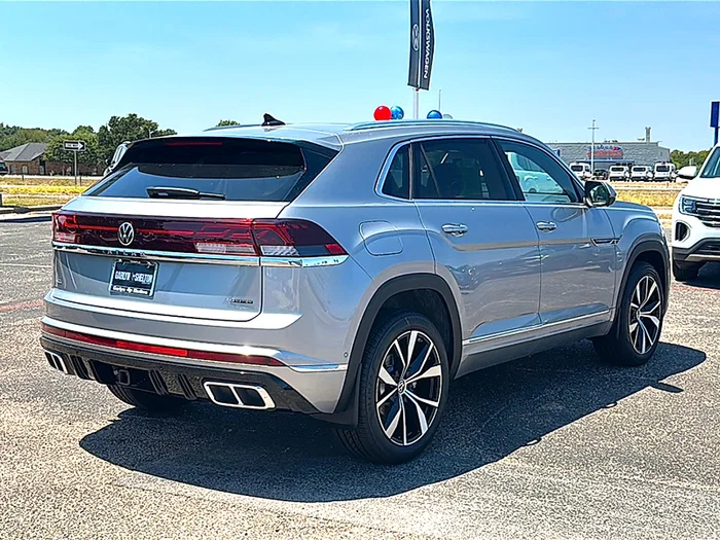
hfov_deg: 47.9
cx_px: 360
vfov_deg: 36.8
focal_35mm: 39
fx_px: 811
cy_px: 270
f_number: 1.78
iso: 80
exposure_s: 1/4049
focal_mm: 6.86
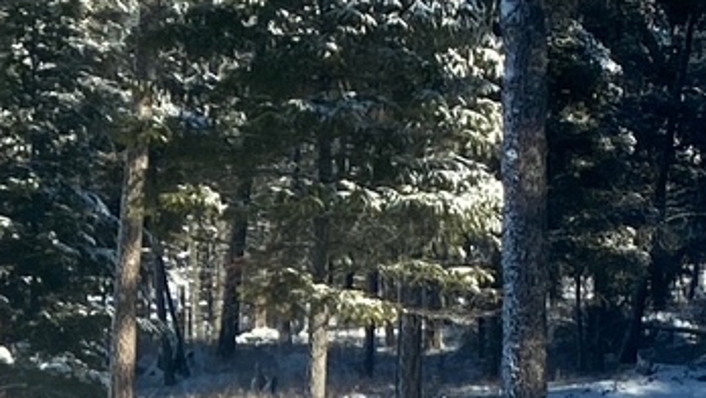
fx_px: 3071
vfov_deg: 7.2
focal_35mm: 164
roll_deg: -0.4
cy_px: 745
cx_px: -108
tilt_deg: -7.2
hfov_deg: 12.8
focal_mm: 4.25
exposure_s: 1/1754
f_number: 1.8
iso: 32
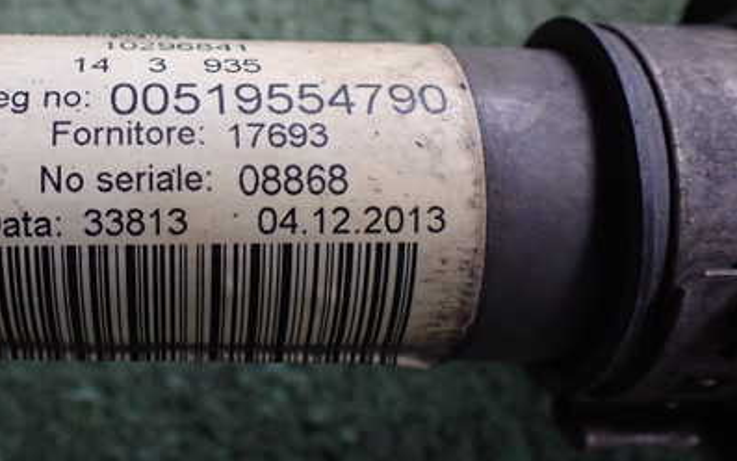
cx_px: 182
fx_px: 964
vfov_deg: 26.8
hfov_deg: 40.6
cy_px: 165
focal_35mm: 48
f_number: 2.3
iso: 320
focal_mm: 5.4
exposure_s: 1/125
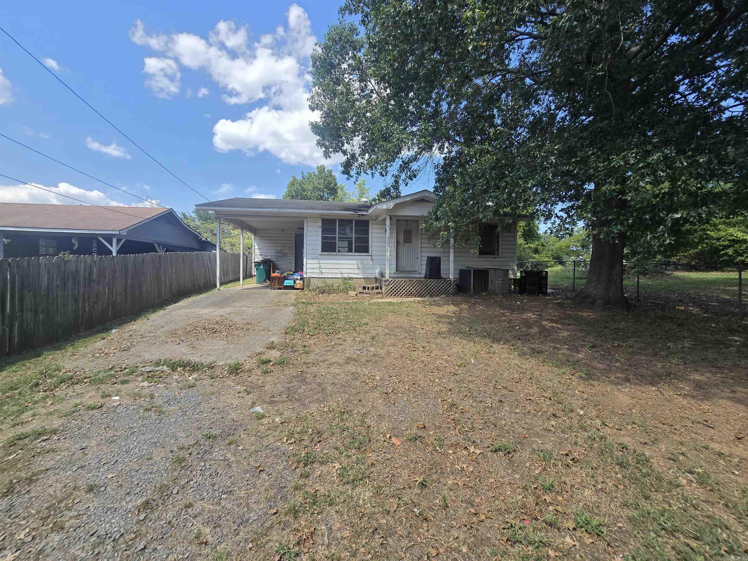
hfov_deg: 106.2
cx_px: 374
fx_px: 281
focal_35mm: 13
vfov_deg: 89.9
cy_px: 280
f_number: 2.2
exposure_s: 1/1176
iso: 50
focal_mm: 2.2
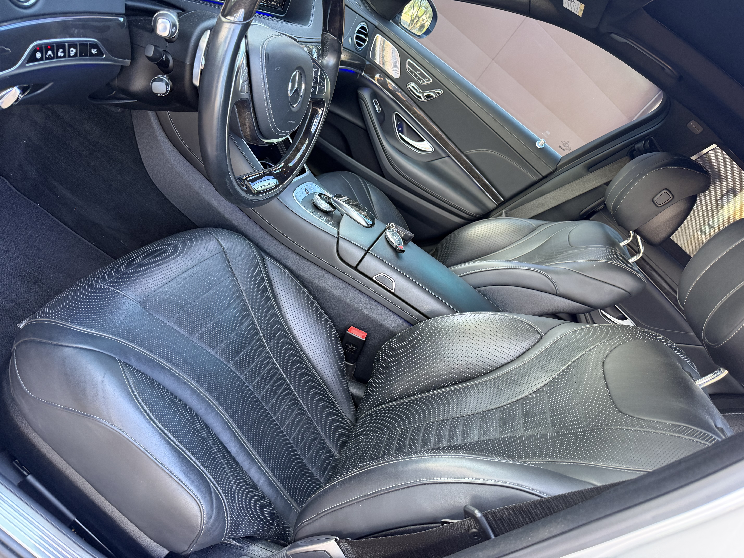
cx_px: 372
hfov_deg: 71.6
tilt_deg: -23.6
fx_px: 516
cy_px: 279
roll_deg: -40.7
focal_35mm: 24
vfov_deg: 56.8
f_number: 1.78
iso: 200
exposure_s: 1/61
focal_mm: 6.76
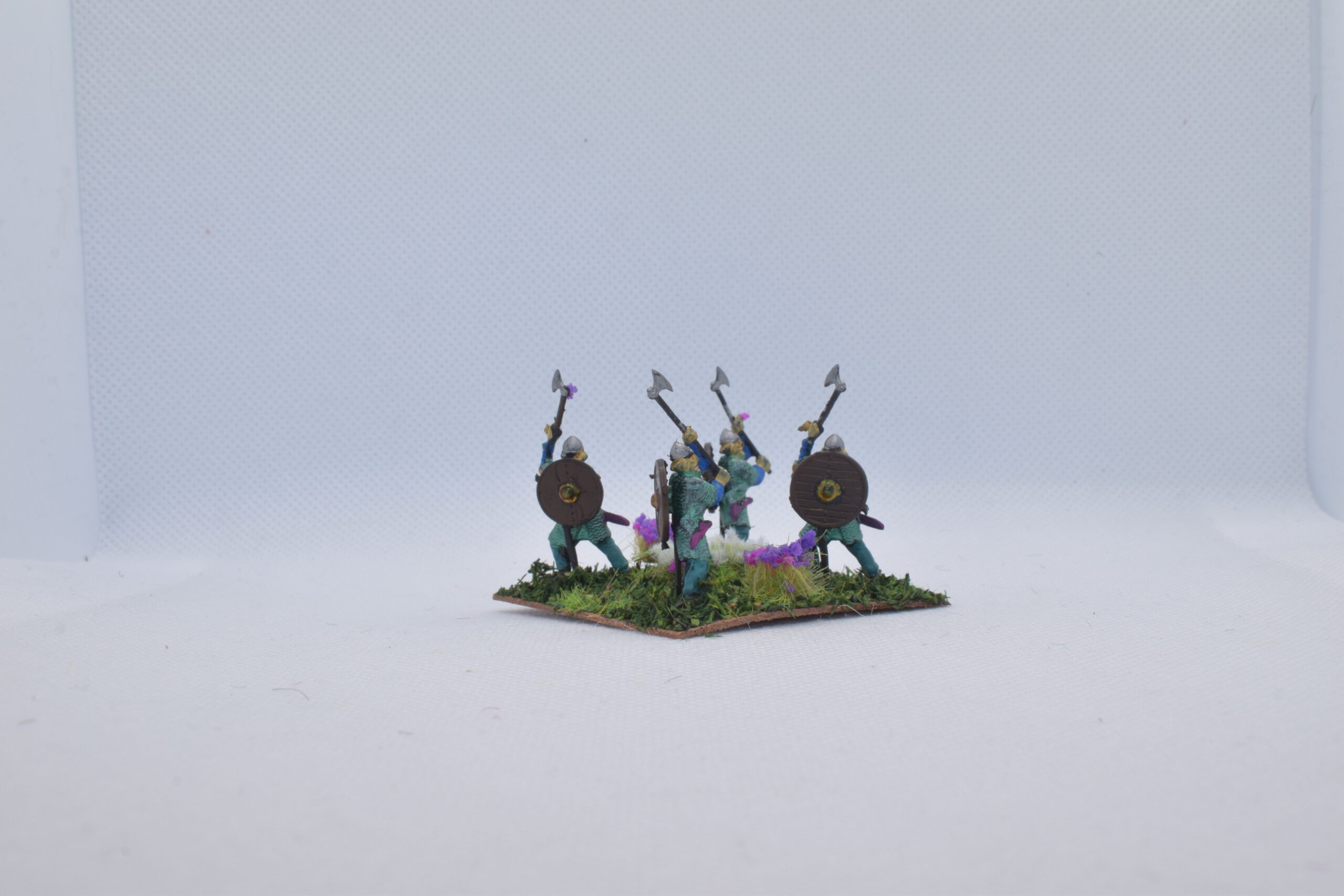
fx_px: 1680
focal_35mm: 45
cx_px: 672
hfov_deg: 43.6
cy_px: 448
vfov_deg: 29.9
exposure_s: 1/60
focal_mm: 30
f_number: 20
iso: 800
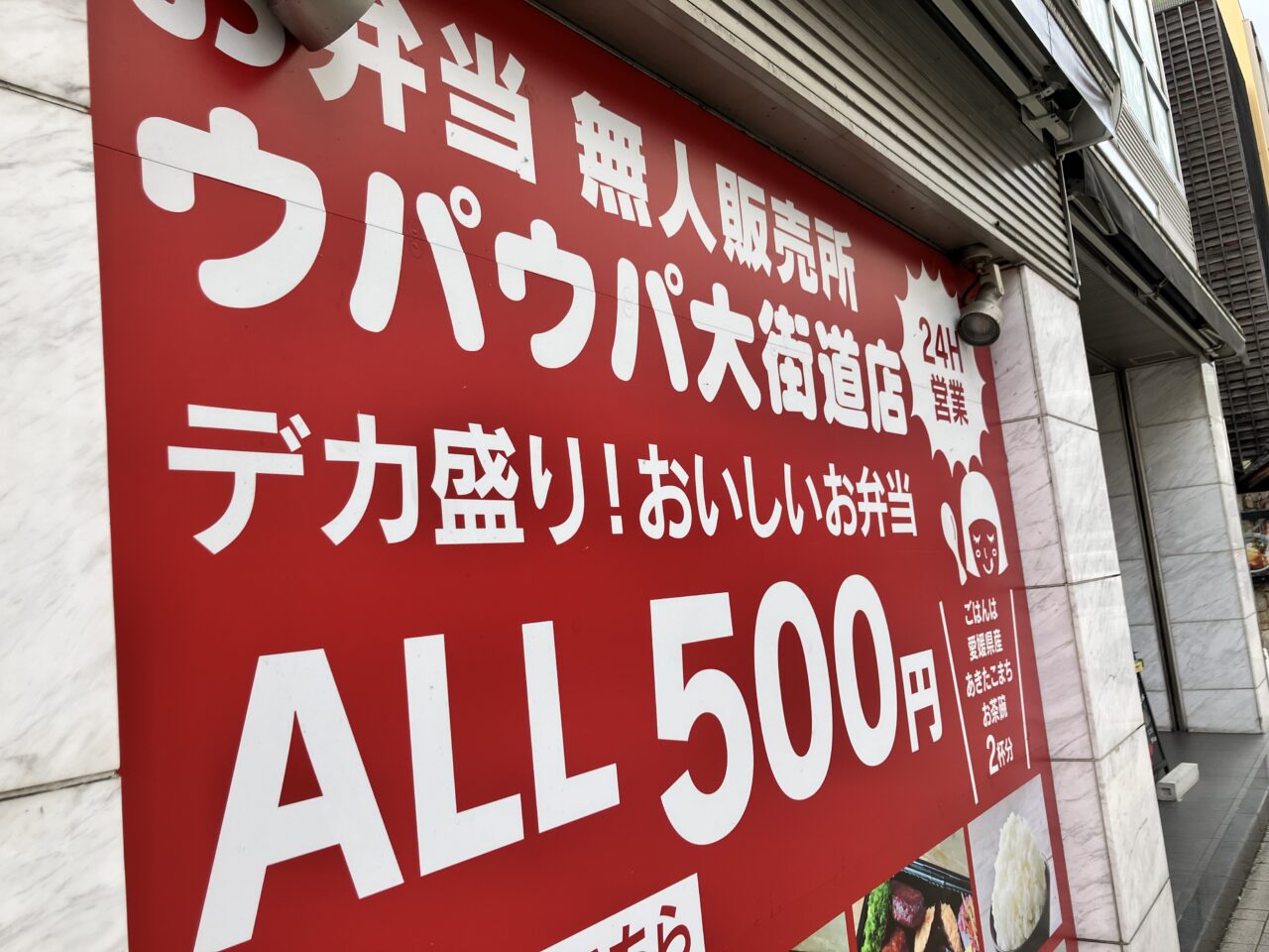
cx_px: 634
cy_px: 476
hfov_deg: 63.4
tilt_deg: +7.7
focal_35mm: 28
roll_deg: +6.0
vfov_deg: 49.7
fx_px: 1026
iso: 32
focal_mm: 3.99
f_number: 1.8
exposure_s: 1/463
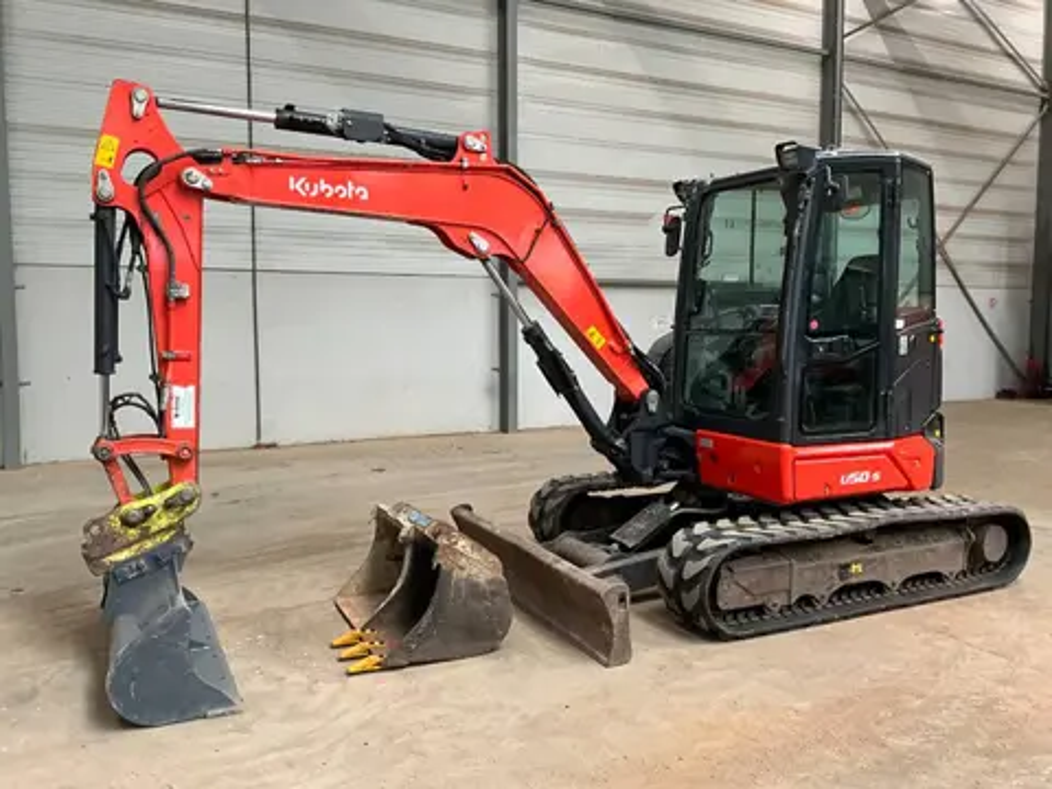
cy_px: 394
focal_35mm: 29
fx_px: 881
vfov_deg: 48.2
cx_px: 526
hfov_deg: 61.7
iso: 80
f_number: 1.8
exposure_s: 1/60
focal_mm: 3
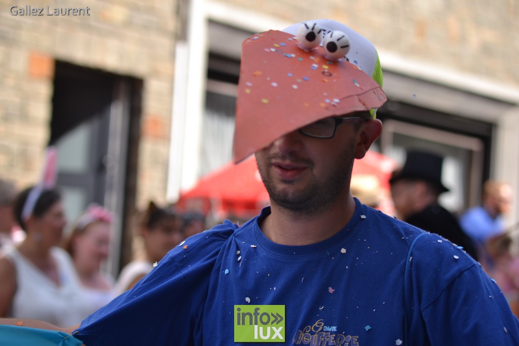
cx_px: 260
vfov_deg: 13.4
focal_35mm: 102
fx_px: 1471
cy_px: 173
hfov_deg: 20.0
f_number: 2.8
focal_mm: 68
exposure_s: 1/640
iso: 100
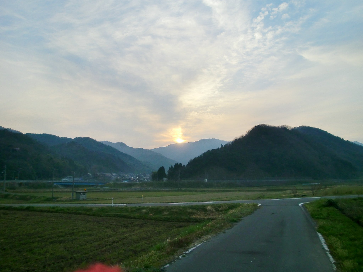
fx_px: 294
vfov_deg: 49.7
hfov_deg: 63.4
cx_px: 182
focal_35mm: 28
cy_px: 136
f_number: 7.8
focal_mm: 4.65
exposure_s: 1/100
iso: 64
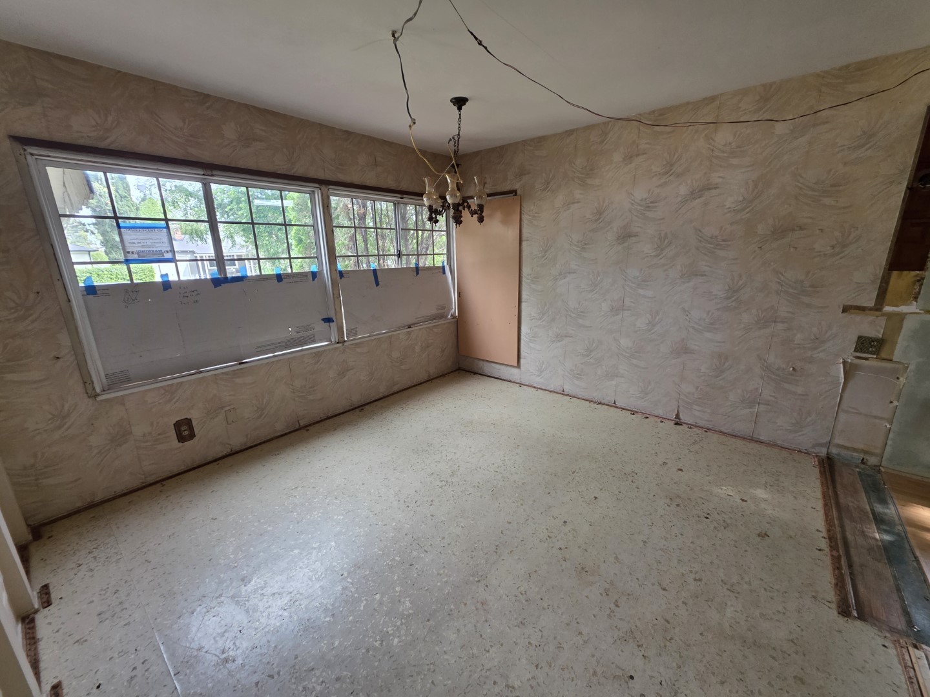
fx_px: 349
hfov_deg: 106.2
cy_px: 348
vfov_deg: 89.9
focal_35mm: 13
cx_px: 465
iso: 125
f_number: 1.9
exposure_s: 1/120
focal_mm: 2.2
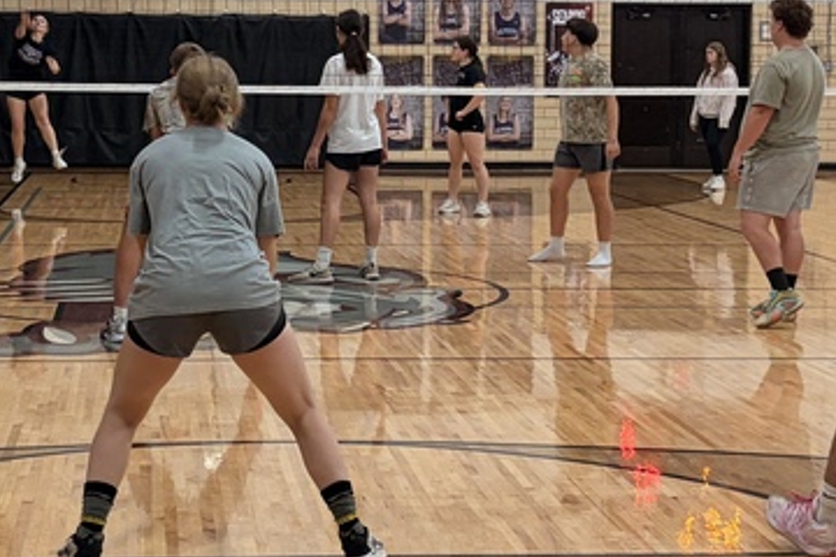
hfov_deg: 26.1
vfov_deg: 17.5
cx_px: 251
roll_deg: +1.8
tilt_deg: -1.7
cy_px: 97
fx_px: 1788
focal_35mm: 77
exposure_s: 1/120
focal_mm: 5.96
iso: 160
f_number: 1.6
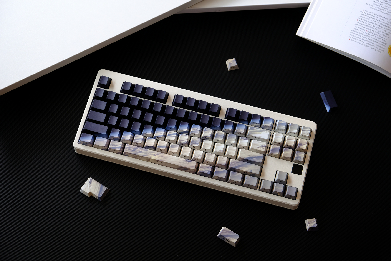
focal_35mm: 64
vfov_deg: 21.2
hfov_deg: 31.4
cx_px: 196
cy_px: 130
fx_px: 695
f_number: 5.6
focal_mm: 42.5
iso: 200
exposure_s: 1/30
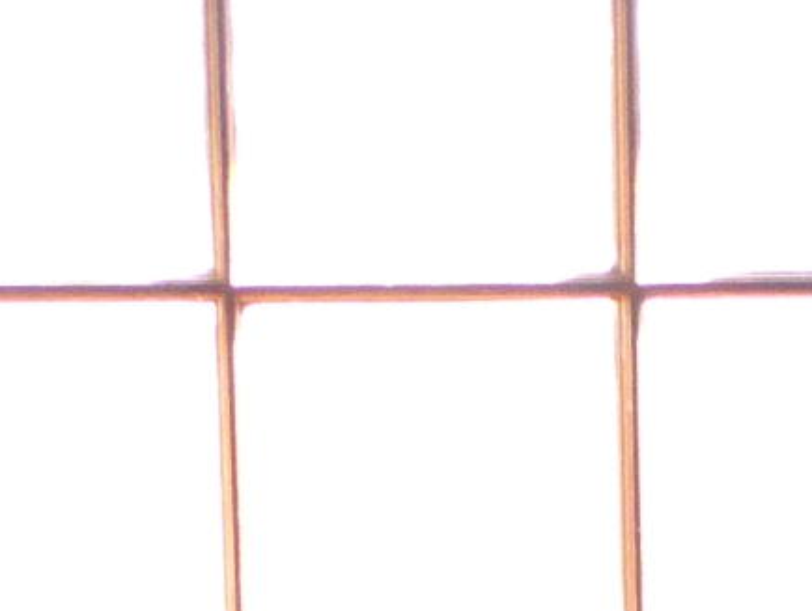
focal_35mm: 248
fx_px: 5822
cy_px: 1605
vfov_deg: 5.7
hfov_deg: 7.9
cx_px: 1006
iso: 500
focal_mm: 6.3
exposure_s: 1/60
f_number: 3.7
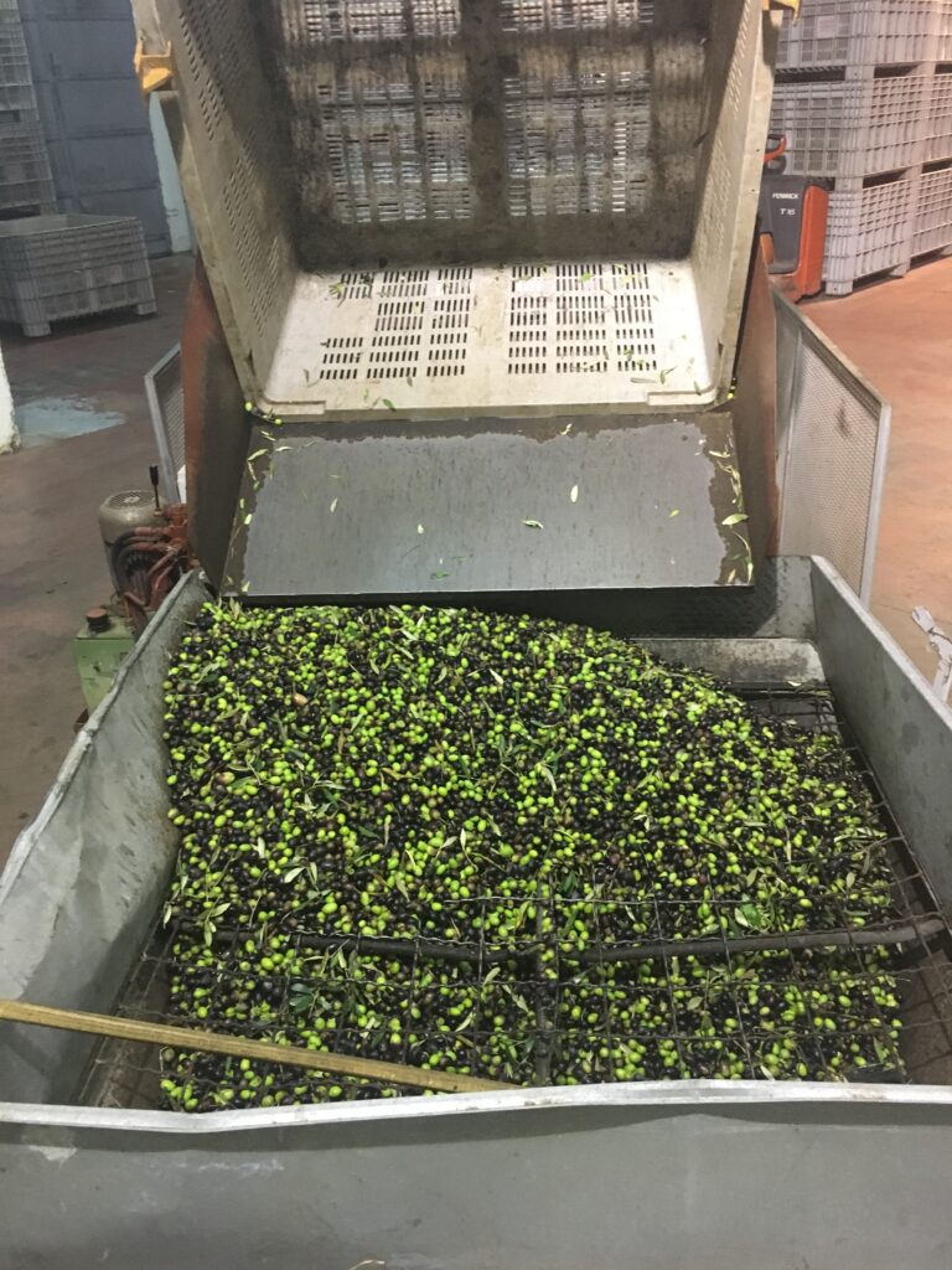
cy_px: 635
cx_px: 476
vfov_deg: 61.7
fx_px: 1063
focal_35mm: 29
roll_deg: +1.6
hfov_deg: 48.2
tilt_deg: -27.0
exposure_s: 1/17
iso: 250
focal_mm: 4.15
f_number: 2.2
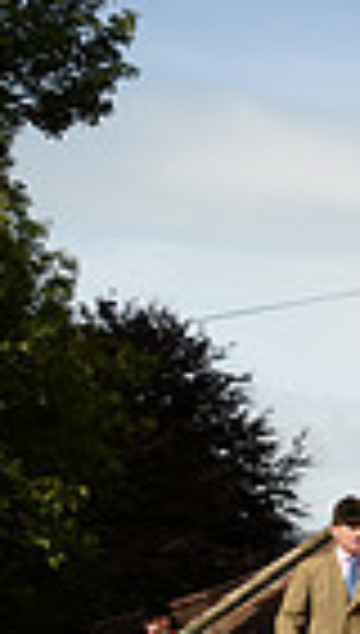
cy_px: 670
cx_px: 1062
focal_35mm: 103
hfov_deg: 9.4
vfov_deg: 19.9
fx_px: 1737
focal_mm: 24
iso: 250
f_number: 5.6
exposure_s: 1/1250
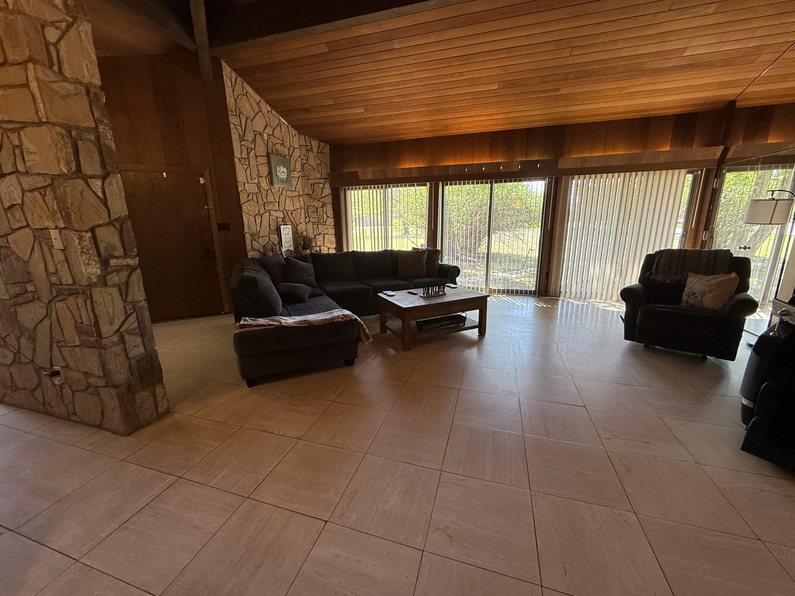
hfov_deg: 102.1
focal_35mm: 14
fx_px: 322
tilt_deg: -13.8
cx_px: 398
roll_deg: +0.7
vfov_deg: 85.7
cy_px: 298
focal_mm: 2.22
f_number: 2.2
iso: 160
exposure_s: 1/120
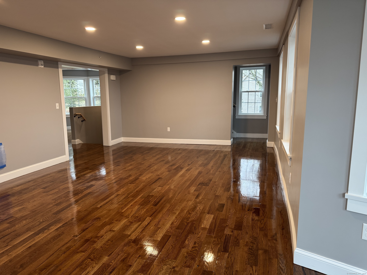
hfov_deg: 71.6
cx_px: 184
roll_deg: +1.2
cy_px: 138
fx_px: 254
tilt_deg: -9.6
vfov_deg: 56.8
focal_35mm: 24
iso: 160
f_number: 1.78
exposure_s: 1/60
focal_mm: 6.76
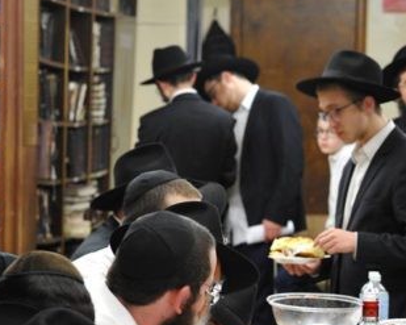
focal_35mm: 198
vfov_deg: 7.8
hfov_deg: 9.7
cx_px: 365
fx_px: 2378
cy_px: 315
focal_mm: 85
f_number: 4.5
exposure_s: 1/100
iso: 1600
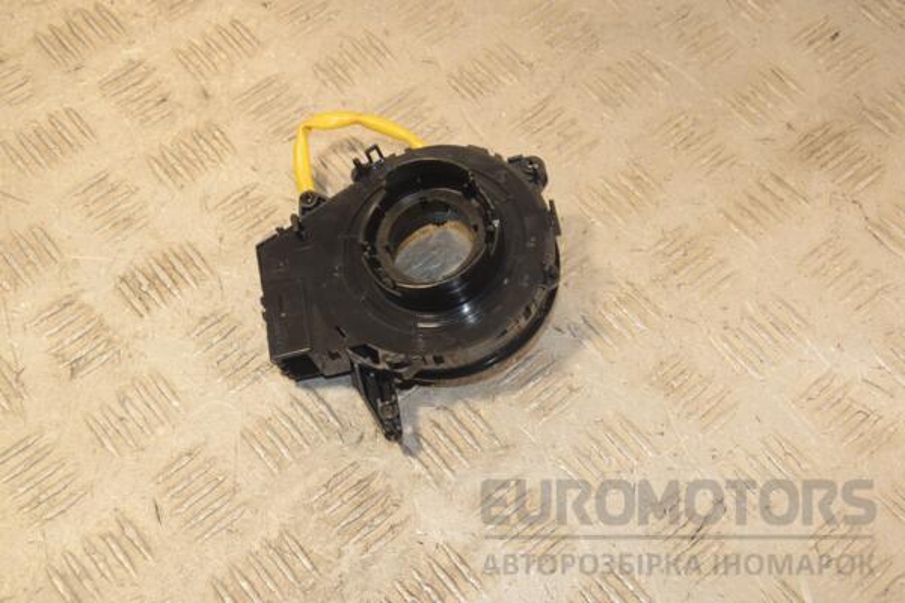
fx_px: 1320
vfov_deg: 25.8
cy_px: 302
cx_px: 452
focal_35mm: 52
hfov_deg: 37.9
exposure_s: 1/200
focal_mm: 35
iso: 800
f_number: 8
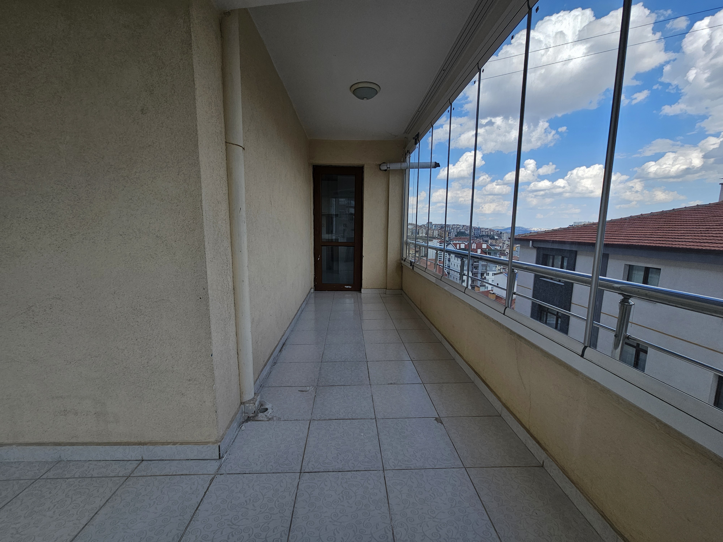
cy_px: 271
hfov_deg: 106.2
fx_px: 272
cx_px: 362
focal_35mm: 13
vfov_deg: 89.9
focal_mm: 2.2
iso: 50
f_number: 2.2
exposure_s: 1/1228
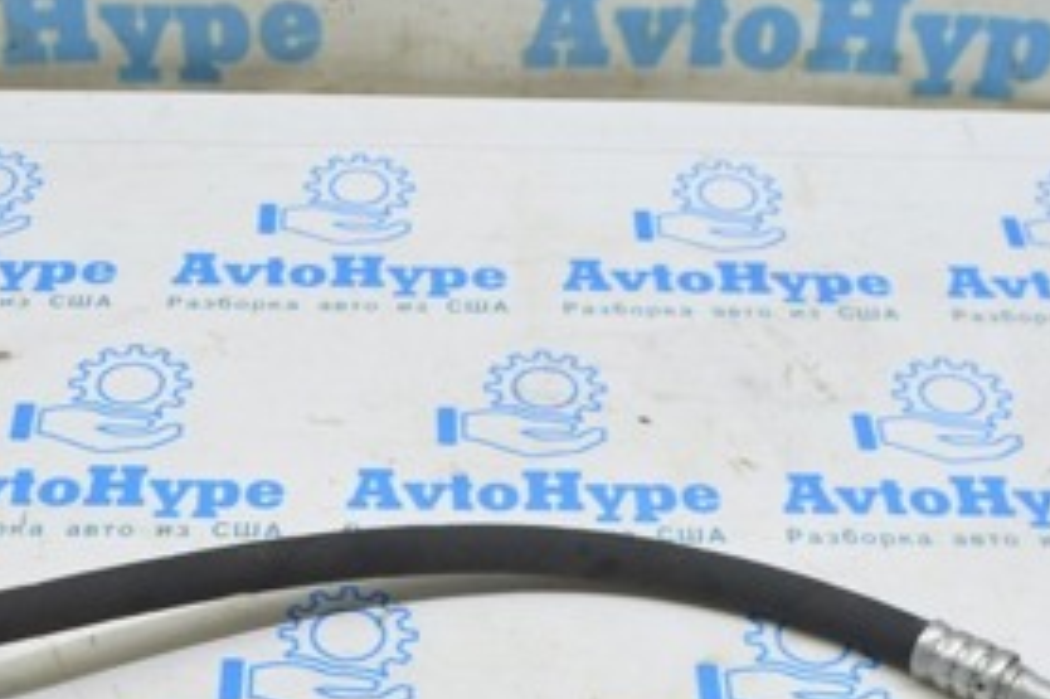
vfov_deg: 19.3
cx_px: 419
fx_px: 2011
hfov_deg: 29.2
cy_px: 640
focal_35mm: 69
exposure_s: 1/20
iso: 400
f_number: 5.6
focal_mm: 20
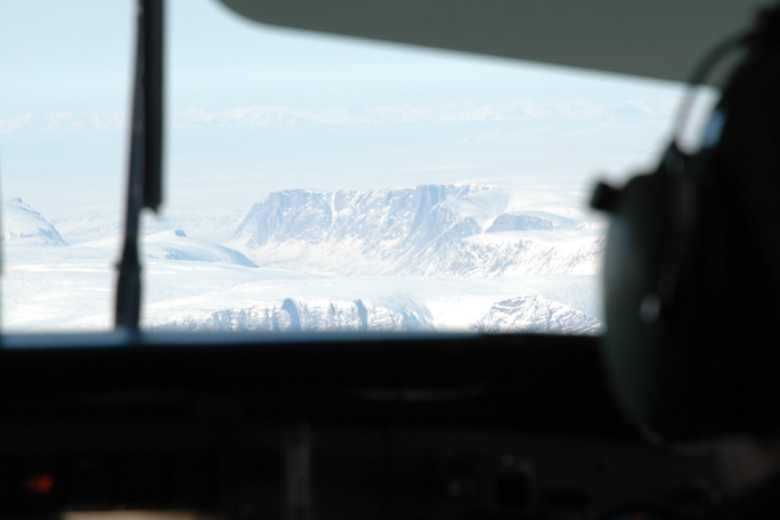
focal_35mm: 157
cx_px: 346
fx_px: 3401
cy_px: 229
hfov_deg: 13.1
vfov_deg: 8.7
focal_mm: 70
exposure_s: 1/250
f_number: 8
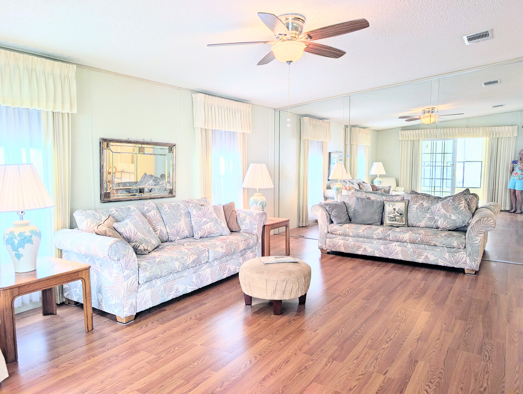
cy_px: 197
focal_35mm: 24
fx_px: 363
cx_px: 262
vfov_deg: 56.9
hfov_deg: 71.5
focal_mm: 6.9
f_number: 1.68
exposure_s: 1/60
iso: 25
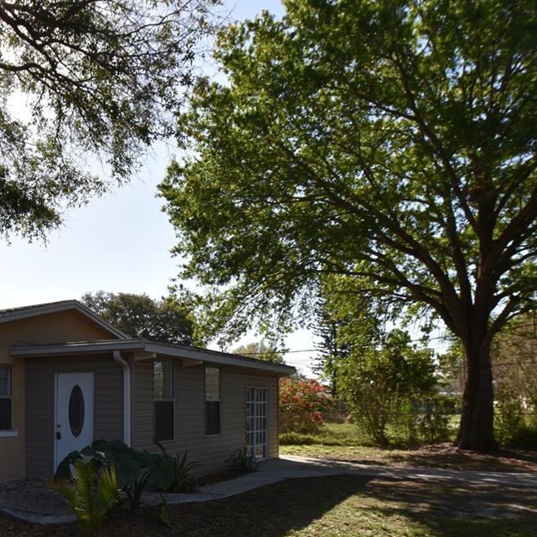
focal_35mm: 31
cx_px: 66
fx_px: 544
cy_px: 405
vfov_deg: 50.3
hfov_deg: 47.8
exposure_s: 1/250
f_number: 8
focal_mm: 10
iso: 100
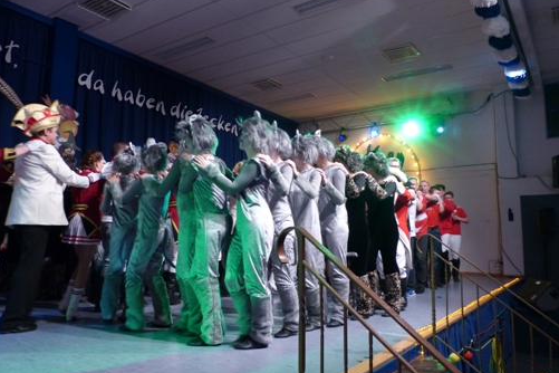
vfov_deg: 47.9
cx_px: 270
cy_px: 184
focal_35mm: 27
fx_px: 419
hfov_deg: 67.4
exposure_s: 1/30
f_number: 2.8
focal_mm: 4.5
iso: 400
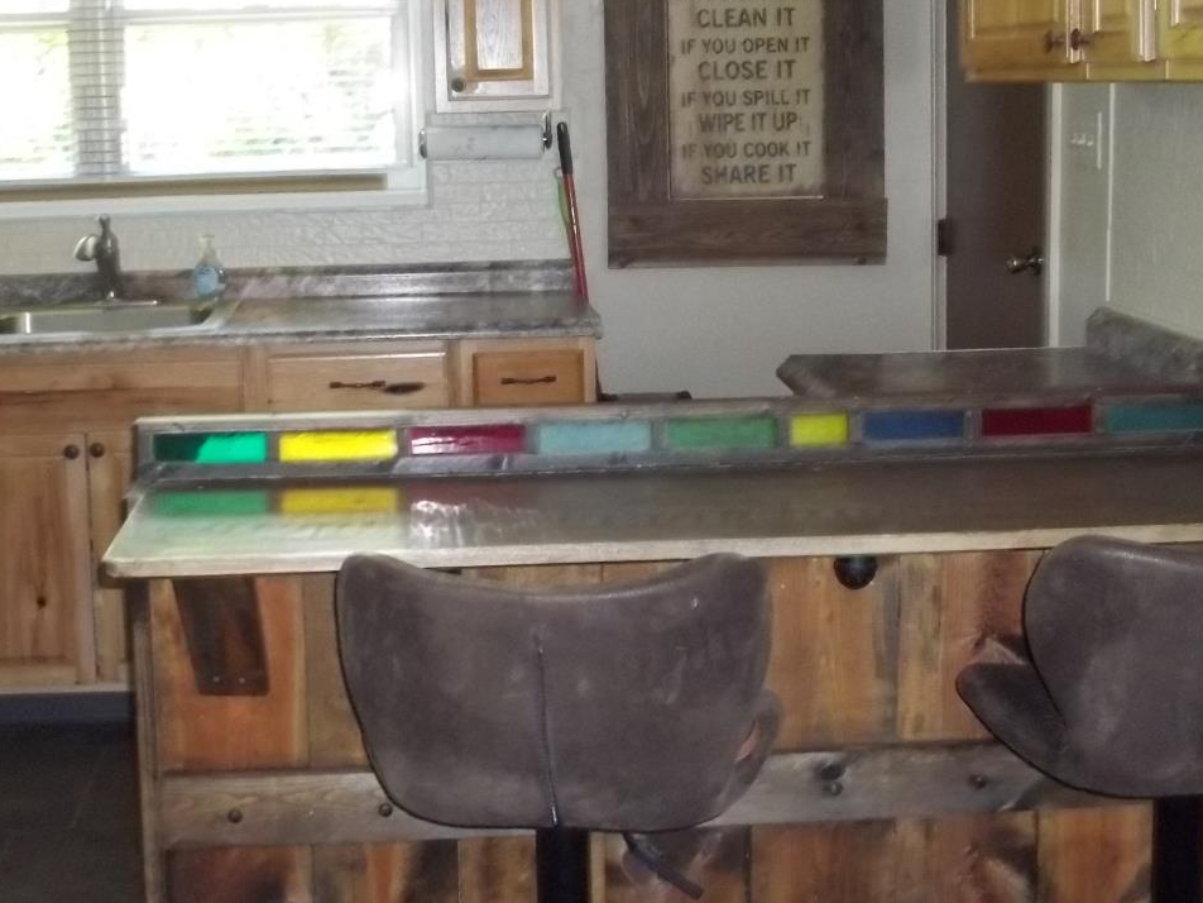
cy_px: 319
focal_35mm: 52
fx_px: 1807
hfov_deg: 36.8
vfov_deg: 27.9
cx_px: 536
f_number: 3.3
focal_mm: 5.9
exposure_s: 1/30
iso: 320
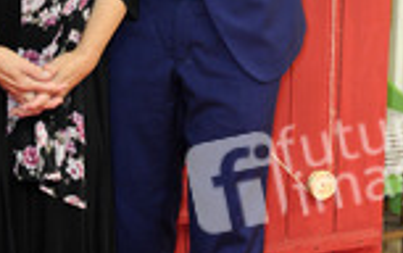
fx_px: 1638
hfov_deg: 14.0
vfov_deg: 8.8
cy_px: 40
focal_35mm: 149
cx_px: 83
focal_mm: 56
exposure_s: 1/160
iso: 1600
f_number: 6.3
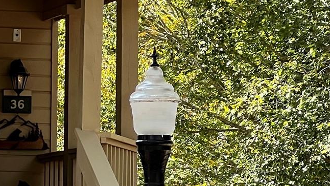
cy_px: 177
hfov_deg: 8.0
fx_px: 2327
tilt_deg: +1.9
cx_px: -160
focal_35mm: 266
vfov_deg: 4.6
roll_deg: -0.2
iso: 32
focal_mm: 9
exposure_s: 1/156
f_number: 2.8
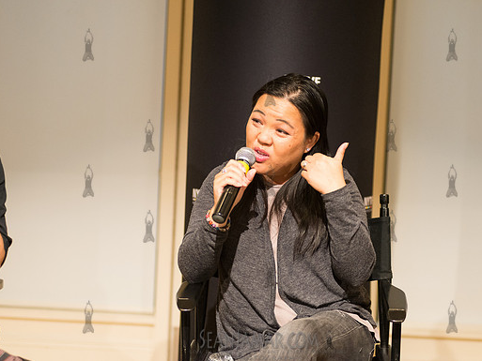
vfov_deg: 17.0
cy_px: 180
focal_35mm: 87
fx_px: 1212
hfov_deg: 22.5
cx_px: 270
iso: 3200
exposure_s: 1/400
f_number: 3.5
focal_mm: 80
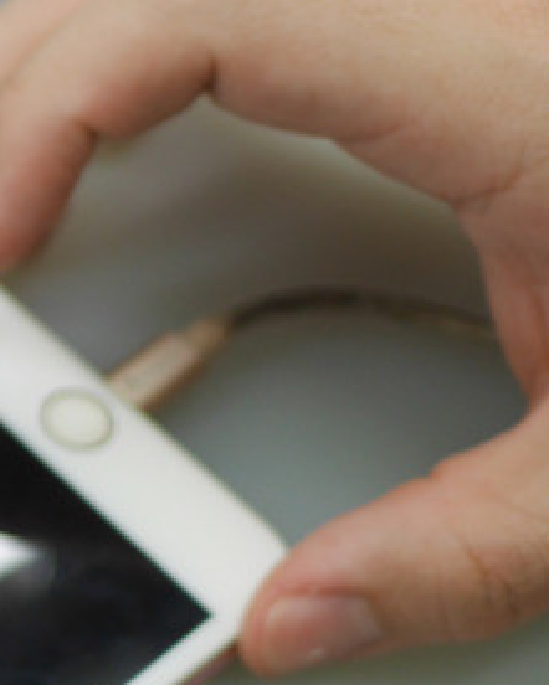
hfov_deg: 12.3
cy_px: 501
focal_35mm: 106
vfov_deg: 18.0
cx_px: -658
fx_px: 2152
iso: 200
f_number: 2
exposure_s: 1/125
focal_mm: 15
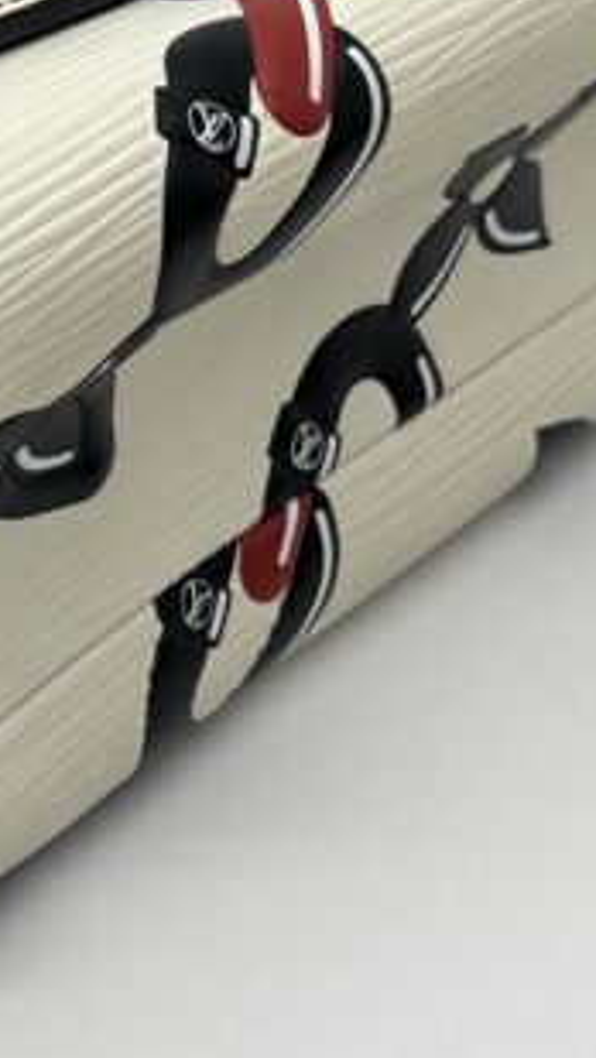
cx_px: -140
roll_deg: -3.9
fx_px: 2639
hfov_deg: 12.5
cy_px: 223
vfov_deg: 22.4
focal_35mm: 94
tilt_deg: -35.8
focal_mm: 5.7
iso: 40
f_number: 1.5
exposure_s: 1/231
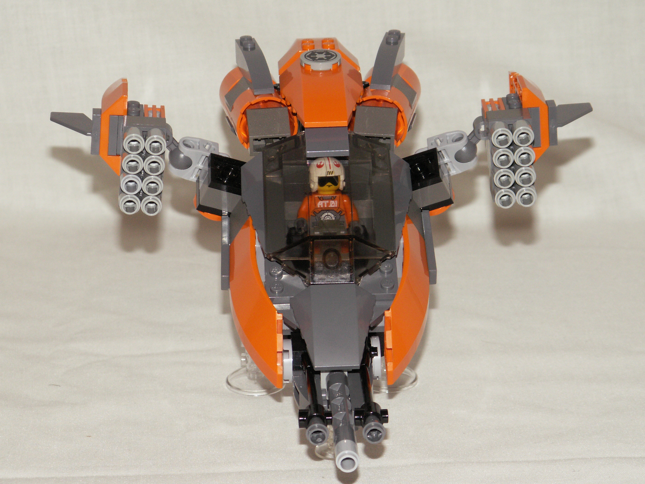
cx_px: 322
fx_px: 2180
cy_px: 242
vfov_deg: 12.7
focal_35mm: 117
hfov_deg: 16.8
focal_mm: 19.18
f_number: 4
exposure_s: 1/40
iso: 160
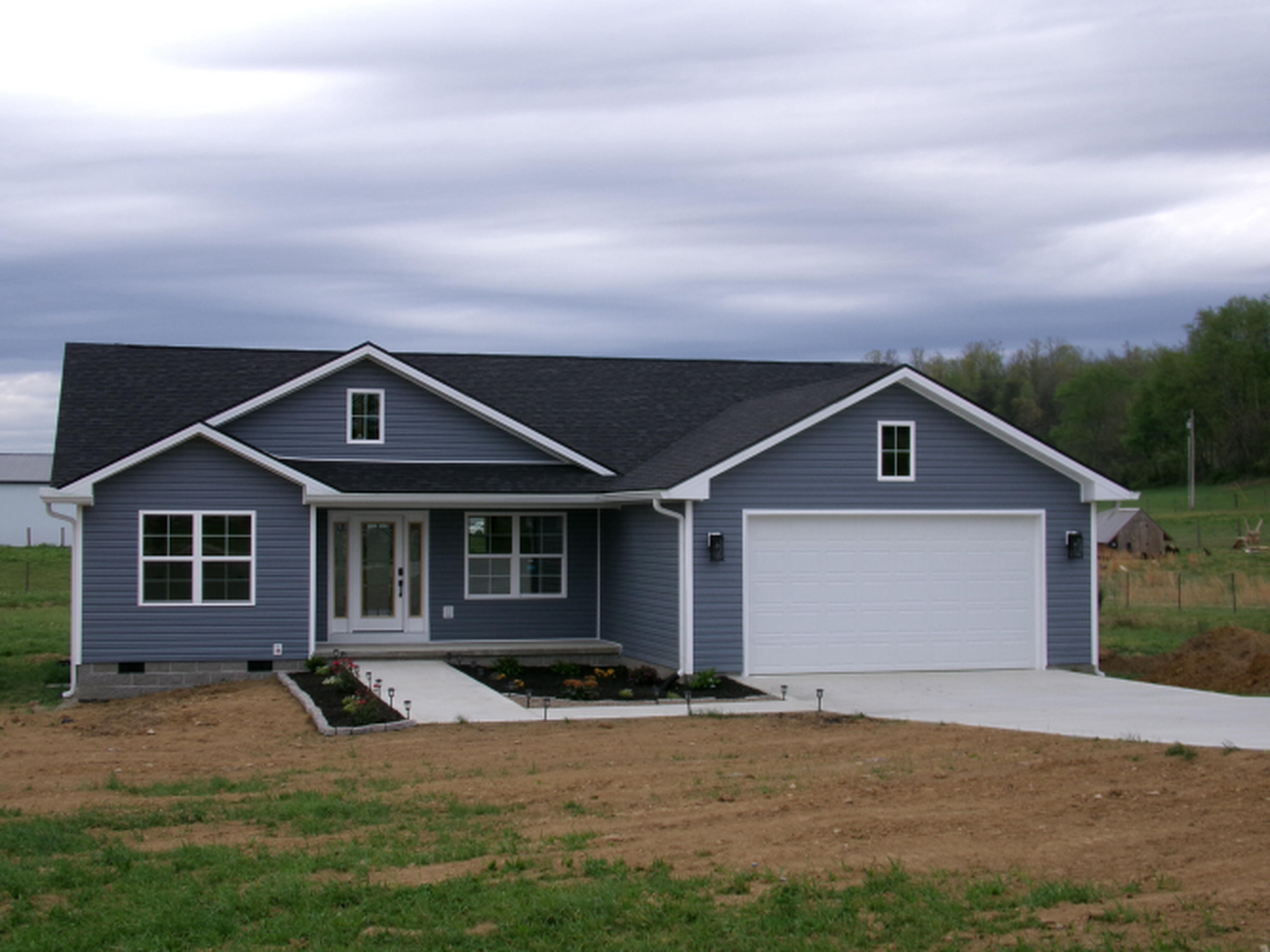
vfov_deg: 30.3
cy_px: 476
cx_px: 635
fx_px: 1761
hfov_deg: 39.7
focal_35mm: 48
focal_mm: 8.5
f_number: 4.2
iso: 100
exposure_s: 1/400
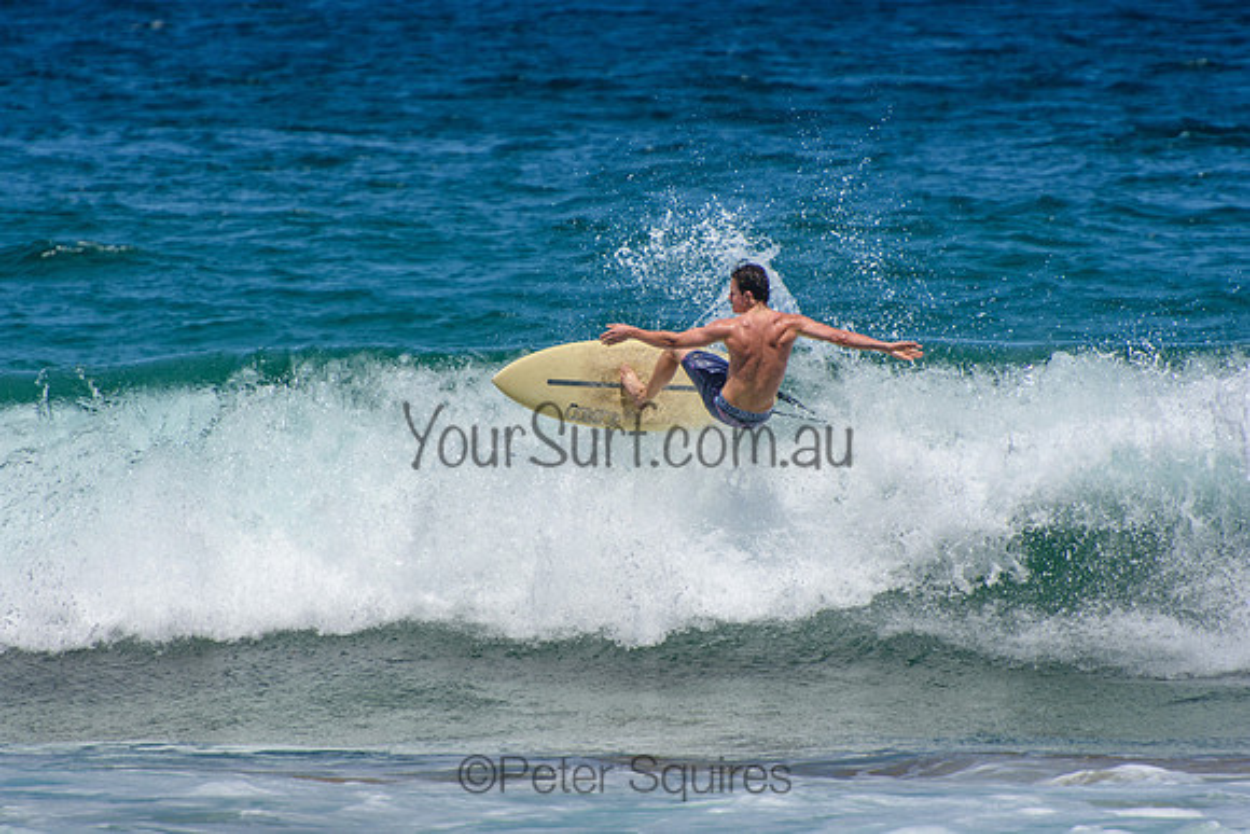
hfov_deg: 3.4
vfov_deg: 2.3
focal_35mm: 600
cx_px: 625
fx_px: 20837
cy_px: 417
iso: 180
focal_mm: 400
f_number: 5.6
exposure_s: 1/2000
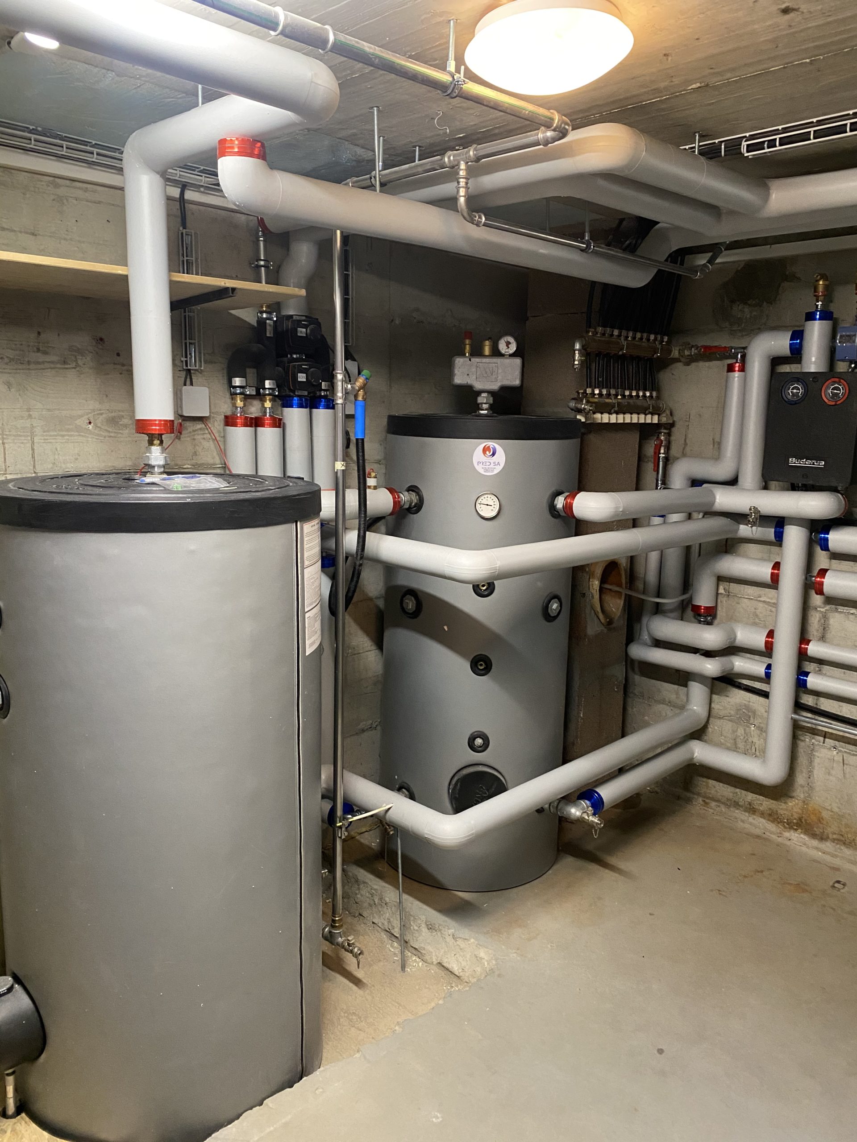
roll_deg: -1.6
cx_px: 428
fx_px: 858
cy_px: 571
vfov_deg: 67.3
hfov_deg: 53.1
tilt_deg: -10.4
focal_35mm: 26
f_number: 1.8
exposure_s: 1/50
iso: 500
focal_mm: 4.25
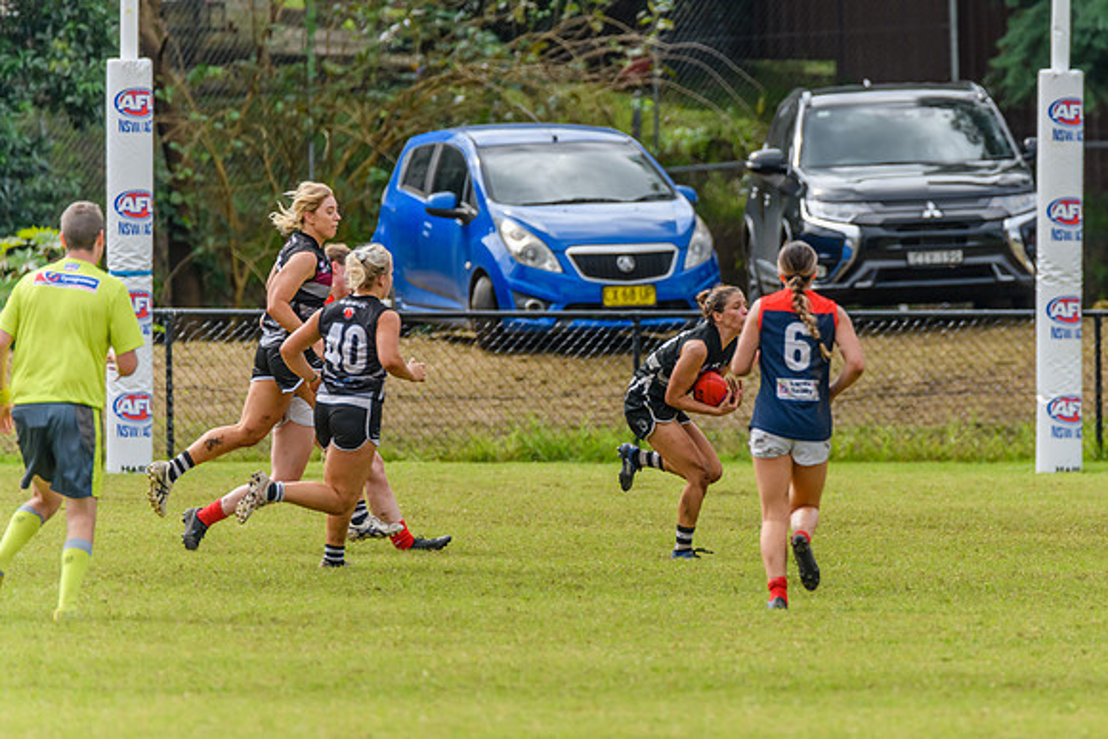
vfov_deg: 1.9
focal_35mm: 729
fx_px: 22433
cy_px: 387
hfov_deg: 2.8
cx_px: 725
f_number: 6.3
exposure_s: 1/1600
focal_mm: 550
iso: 900
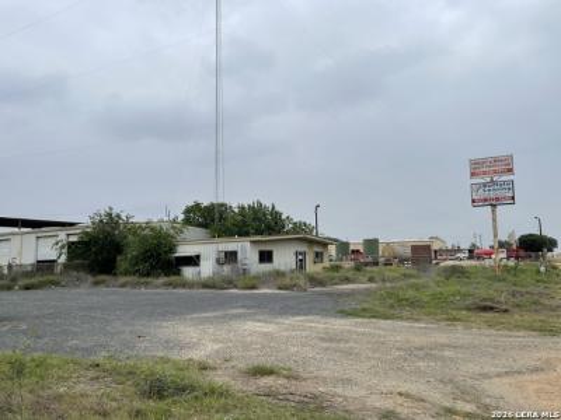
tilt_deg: +6.9
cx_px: 280
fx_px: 405
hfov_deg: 69.4
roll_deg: +0.6
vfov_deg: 54.9
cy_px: 210
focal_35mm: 25
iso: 32
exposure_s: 1/7407
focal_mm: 5.1
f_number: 1.6
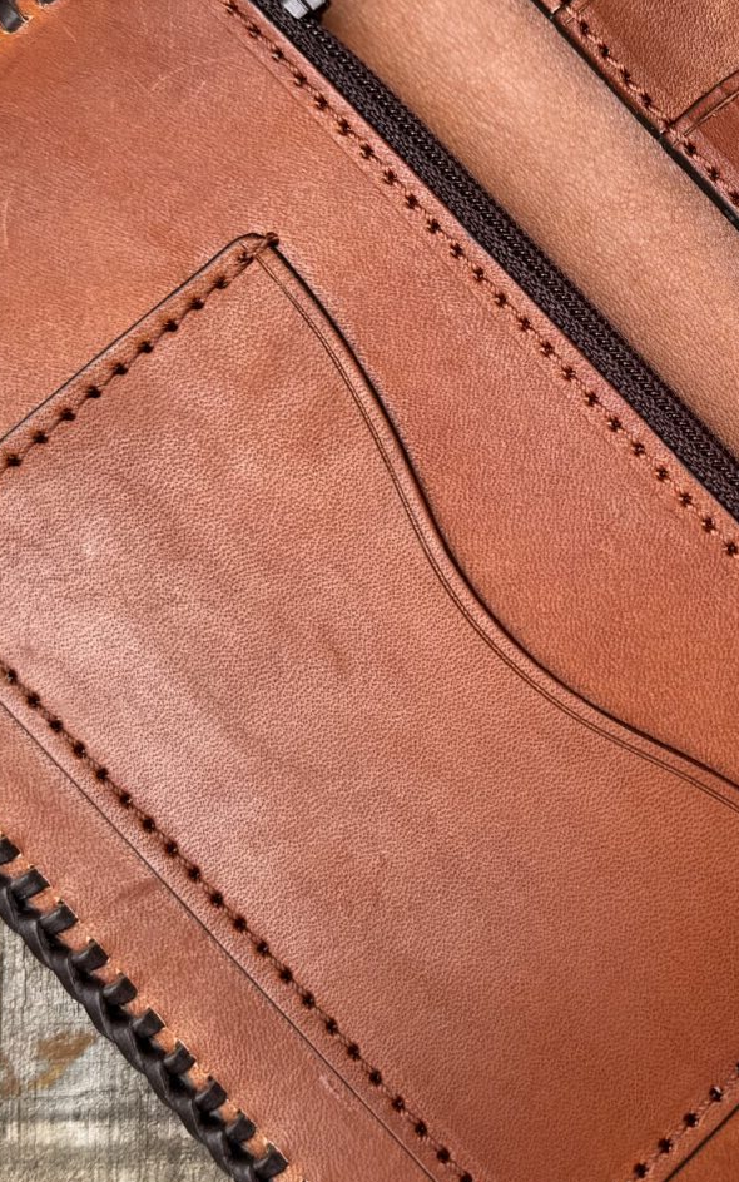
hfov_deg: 18.3
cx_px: 769
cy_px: 418
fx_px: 2223
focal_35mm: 69
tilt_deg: -58.1
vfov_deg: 29.6
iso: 64
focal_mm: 6.86
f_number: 1.78
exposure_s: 1/126
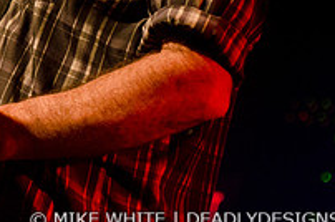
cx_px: -85
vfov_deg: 4.5
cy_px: -84
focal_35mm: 302
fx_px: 2806
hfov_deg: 6.8
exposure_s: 1/60
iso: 2000
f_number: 3.5
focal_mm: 70
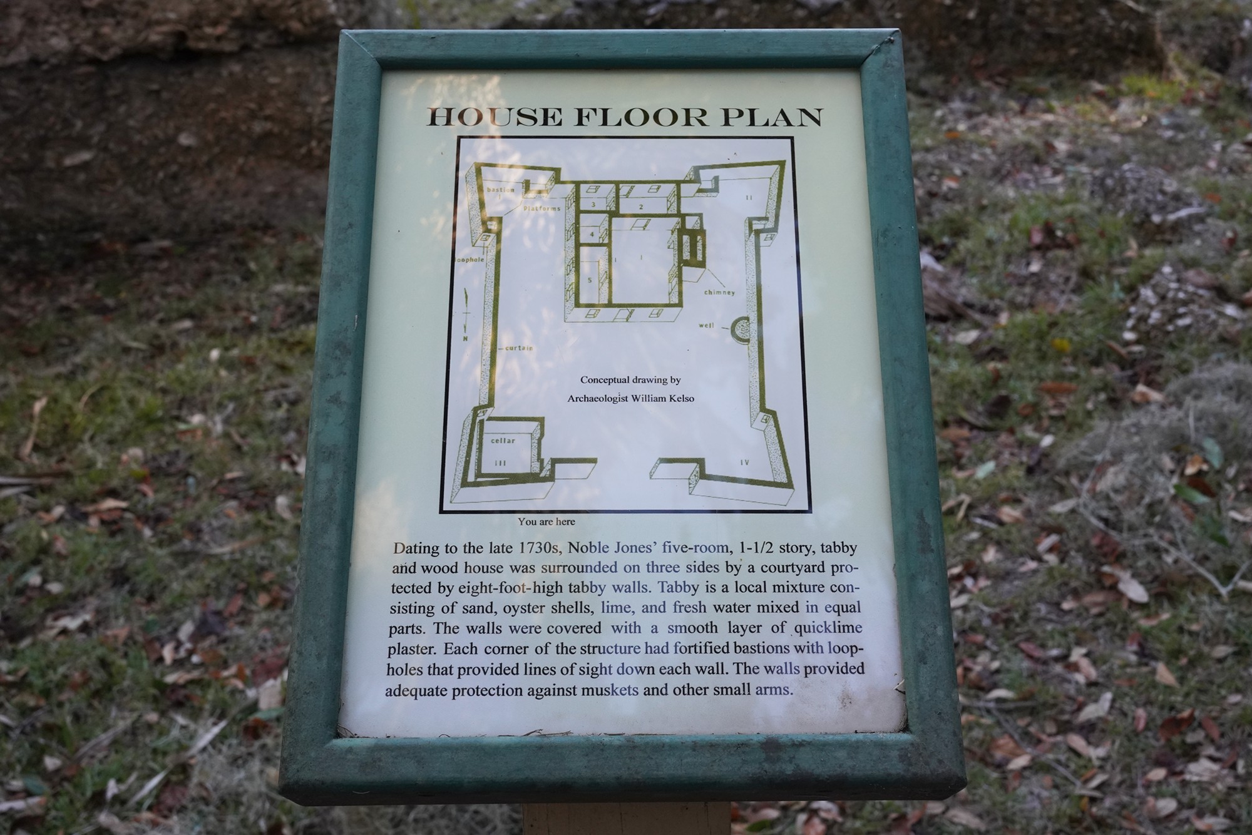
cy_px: 418
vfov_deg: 35.1
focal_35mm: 38
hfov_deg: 50.7
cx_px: 626
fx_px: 1322
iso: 1600
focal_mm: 38
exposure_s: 1/100
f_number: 14
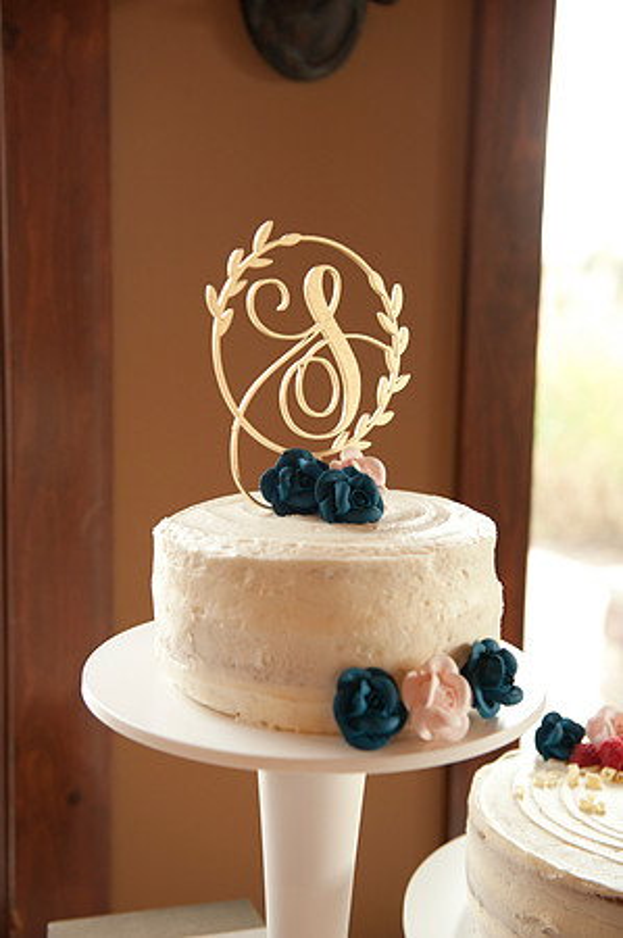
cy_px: 469
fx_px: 1249
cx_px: 312
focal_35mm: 48
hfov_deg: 28.0
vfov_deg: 41.2
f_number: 4
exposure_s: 1/80
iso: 1000
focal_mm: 48
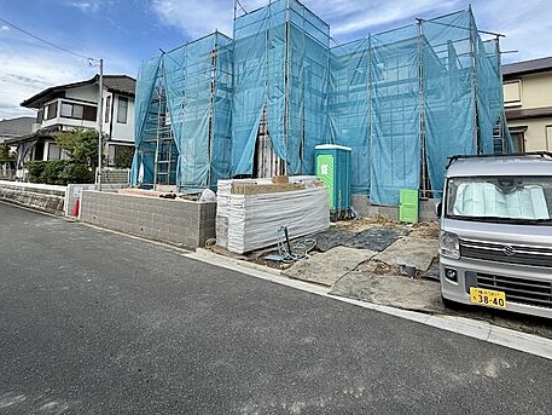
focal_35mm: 19
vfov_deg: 67.2
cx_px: 292
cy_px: 146
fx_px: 303
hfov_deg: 84.6
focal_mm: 2.22
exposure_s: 1/709
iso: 40
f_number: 2.2
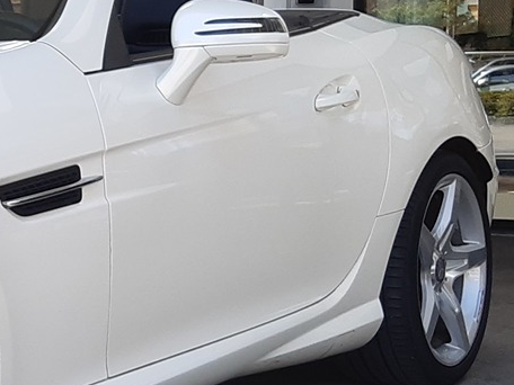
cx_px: -278
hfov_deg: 15.6
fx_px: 1708
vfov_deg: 12.9
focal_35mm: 115
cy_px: 226
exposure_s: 1/263
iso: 40
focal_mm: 3.92
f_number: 1.7
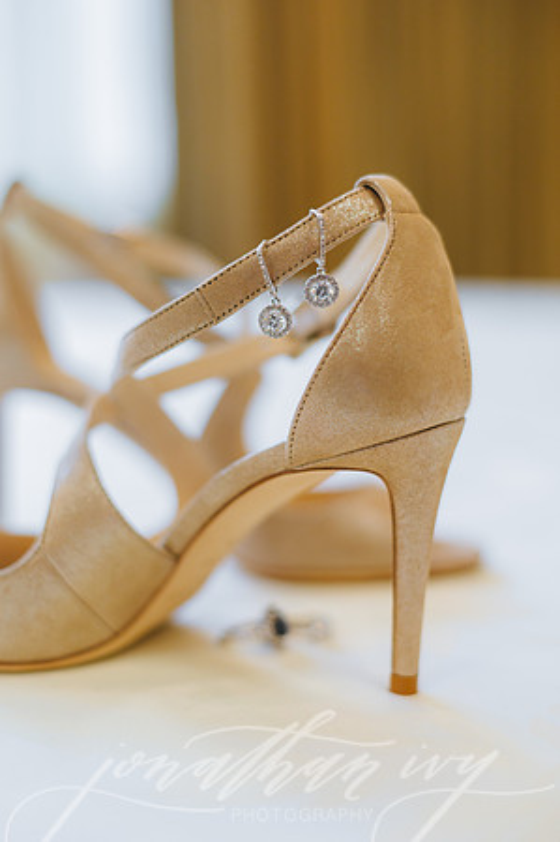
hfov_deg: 26.9
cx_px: 280
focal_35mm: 50
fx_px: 1169
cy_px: 421
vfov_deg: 39.6
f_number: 2
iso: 1250
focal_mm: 50
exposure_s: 1/400
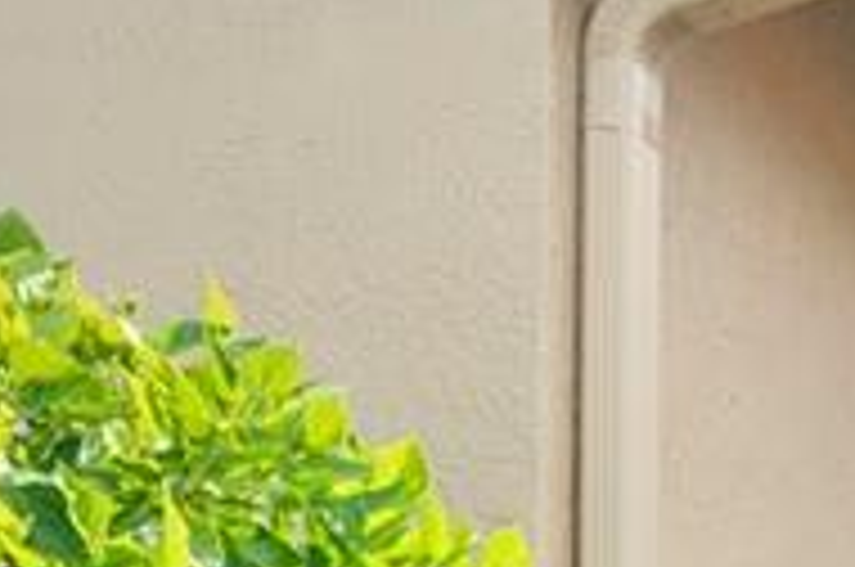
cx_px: 1629
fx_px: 1920
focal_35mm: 81
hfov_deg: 18.4
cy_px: 914
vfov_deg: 15.2
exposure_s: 1/80
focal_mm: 10
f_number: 11
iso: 100
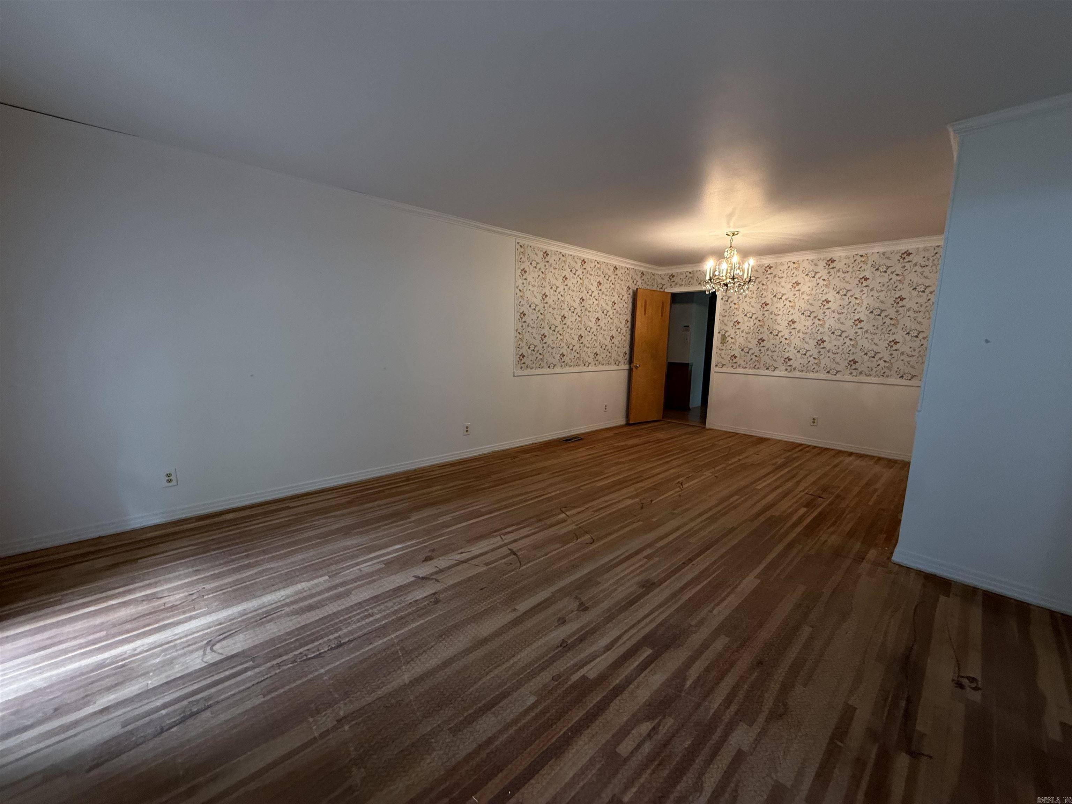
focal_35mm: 14
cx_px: 536
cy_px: 402
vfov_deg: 85.7
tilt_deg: -7.6
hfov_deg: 102.1
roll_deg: -2.1
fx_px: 434
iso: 200
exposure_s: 1/60
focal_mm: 2.22
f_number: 2.2
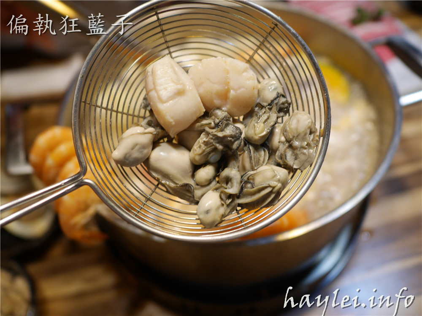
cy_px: 158
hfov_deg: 60.0
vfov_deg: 46.8
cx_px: 211
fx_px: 366
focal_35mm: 30
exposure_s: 1/60
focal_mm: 15
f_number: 1.7
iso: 250
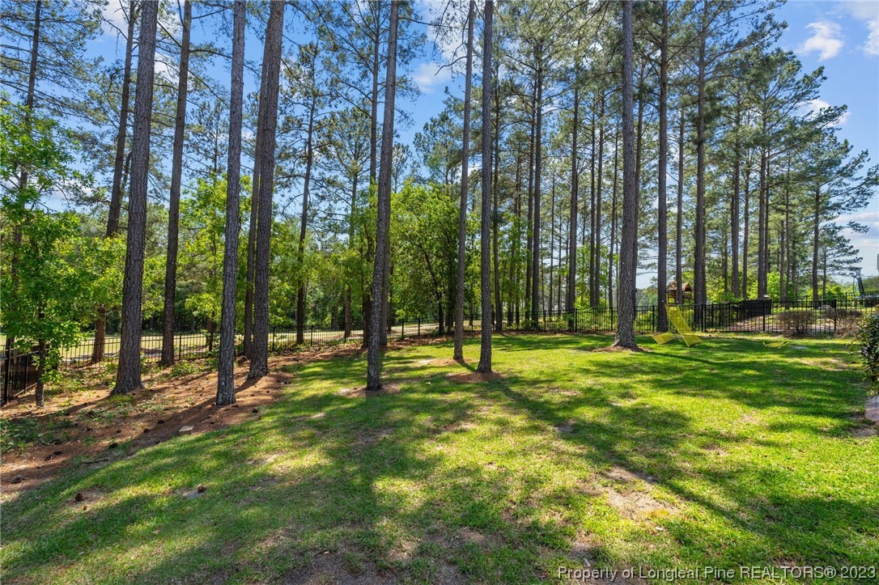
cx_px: 440
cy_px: 292
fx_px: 390
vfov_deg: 73.7
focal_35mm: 16
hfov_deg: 96.8
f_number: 8
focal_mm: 16
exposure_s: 1/320
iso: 100
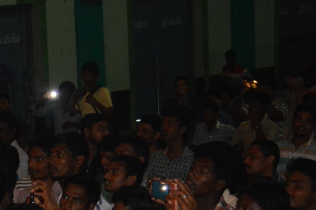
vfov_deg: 12.0
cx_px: -112
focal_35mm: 112
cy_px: 244
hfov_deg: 17.0
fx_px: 983
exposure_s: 1/60
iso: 3200
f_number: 4
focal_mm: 26
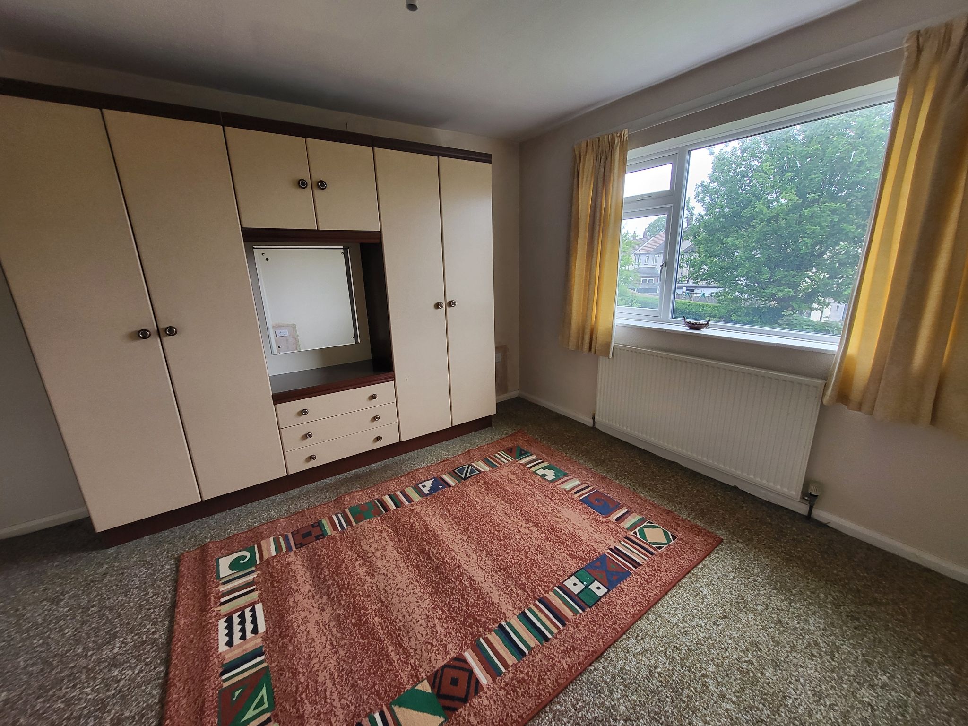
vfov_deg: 89.9
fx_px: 364
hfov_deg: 106.2
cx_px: 484
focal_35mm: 13
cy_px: 363
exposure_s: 1/50
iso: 100
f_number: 2.2
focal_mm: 1.74
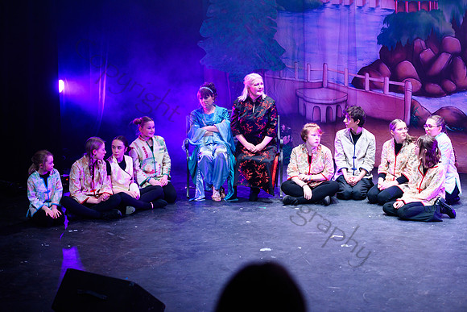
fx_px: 908
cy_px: 156
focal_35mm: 70
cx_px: 234
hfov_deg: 28.8
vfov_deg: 19.5
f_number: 2.8
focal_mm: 70
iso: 1000
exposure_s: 1/200
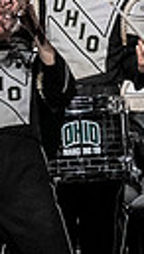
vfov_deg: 2.2
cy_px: 93
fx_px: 6669
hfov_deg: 1.2
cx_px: -357
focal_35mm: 987
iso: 4000
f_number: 4
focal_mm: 140
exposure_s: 1/500
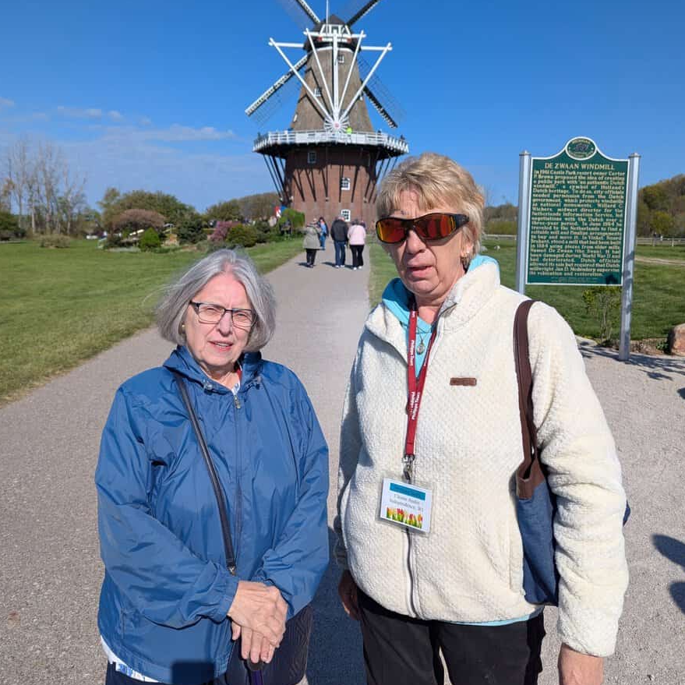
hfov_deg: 55.6
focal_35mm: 29
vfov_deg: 55.3
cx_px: 348
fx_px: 649
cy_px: 277
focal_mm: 6.81
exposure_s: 1/3425
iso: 48
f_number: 1.85
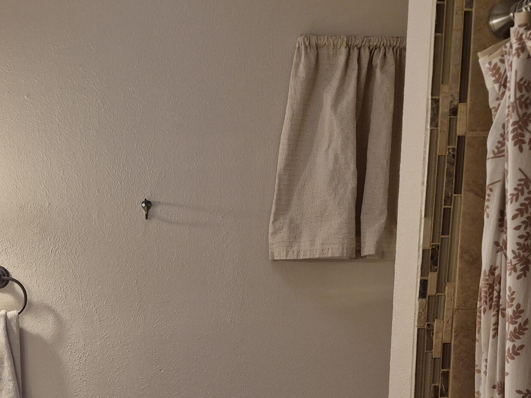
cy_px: 399
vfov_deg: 24.9
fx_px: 859
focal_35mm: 56
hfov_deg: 33.8
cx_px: 149
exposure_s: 1/120
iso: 100
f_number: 1.8
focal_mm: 5.4
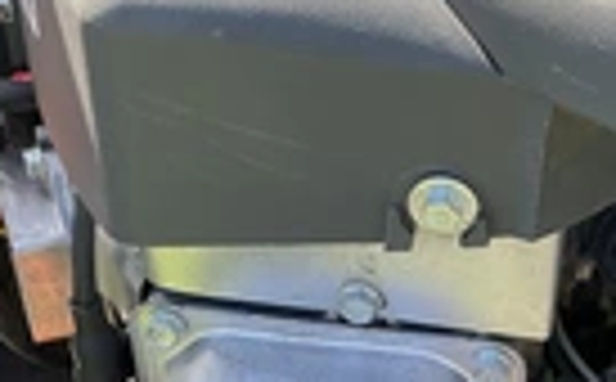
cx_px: 436
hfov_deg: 22.9
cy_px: 252
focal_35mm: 90
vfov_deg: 14.4
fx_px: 1508
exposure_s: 1/228
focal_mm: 3
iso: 20
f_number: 1.8
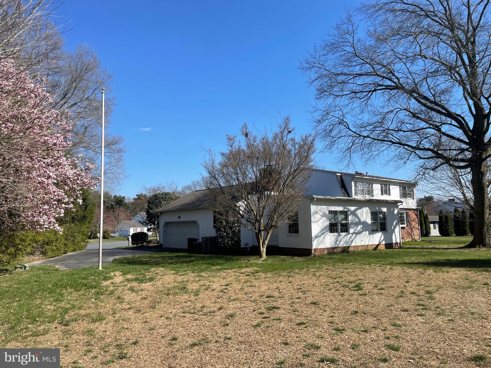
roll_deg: +1.0
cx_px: 246
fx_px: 369
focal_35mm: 26
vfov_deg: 53.1
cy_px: 184
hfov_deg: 67.3
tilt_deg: +6.1
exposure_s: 1/2959
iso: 32
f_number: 1.6
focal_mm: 4.2
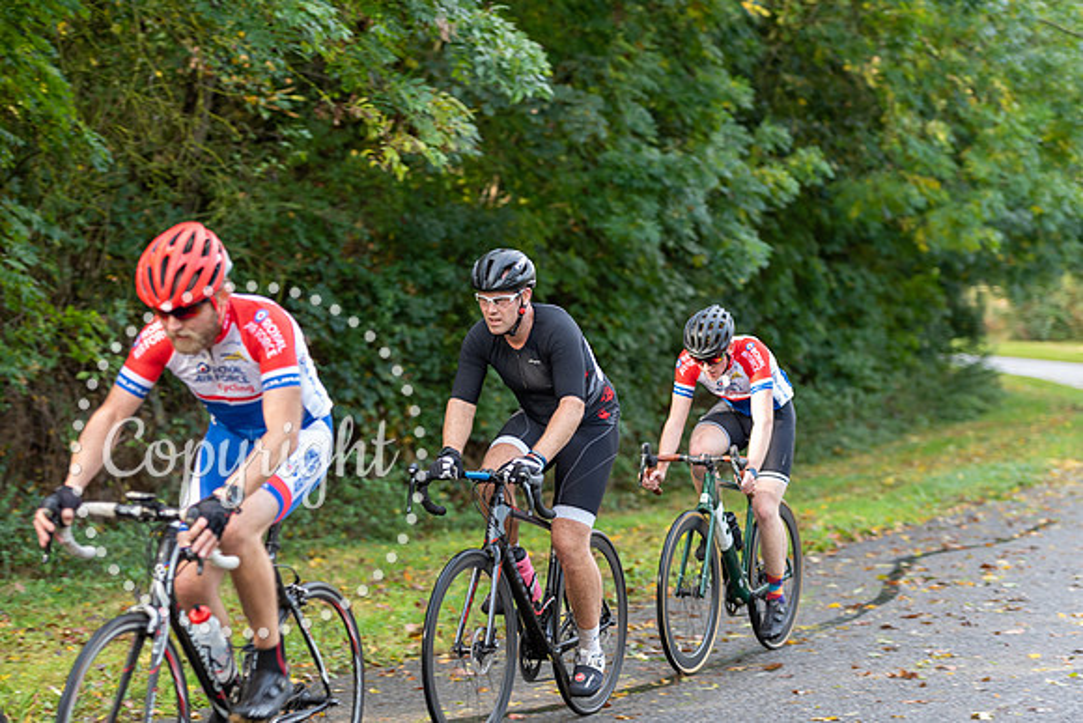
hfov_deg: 22.6
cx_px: 542
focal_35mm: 90
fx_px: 2708
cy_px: 362
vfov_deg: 15.2
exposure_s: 1/200
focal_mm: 90
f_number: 2.8
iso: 200
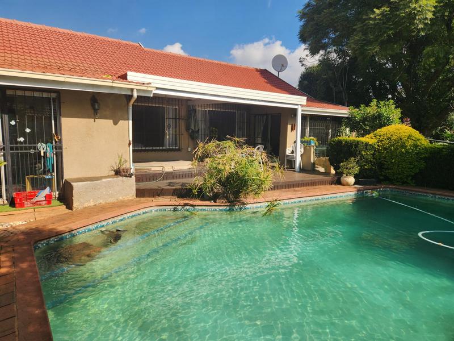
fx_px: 302
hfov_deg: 73.9
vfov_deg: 58.9
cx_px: 227
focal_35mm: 23
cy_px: 170
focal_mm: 5.4
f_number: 1.8
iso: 20
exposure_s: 1/1709
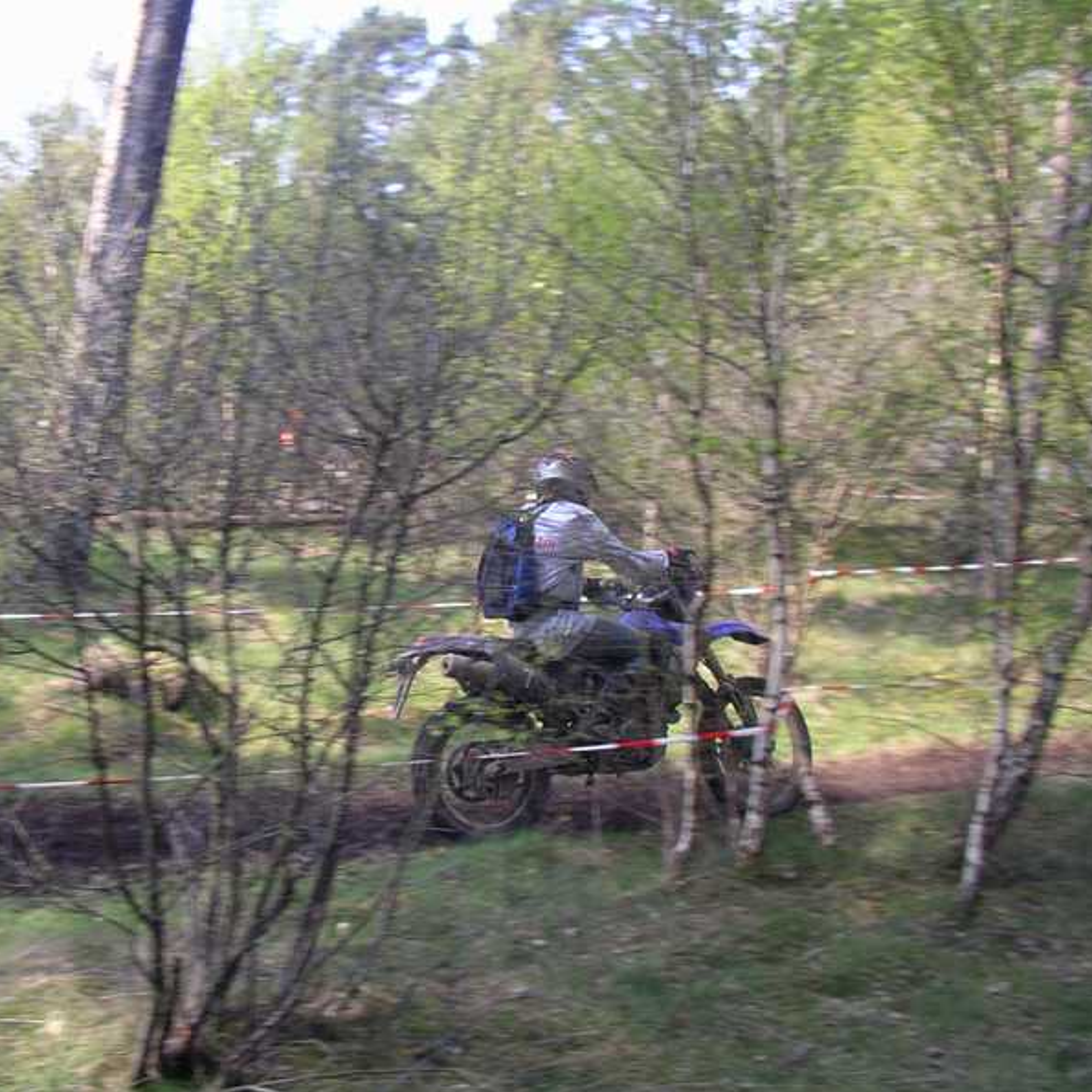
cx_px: 396
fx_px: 1570
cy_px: 549
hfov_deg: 38.1
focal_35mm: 44
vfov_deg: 38.3
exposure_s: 1/160
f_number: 2.8
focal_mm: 5.7
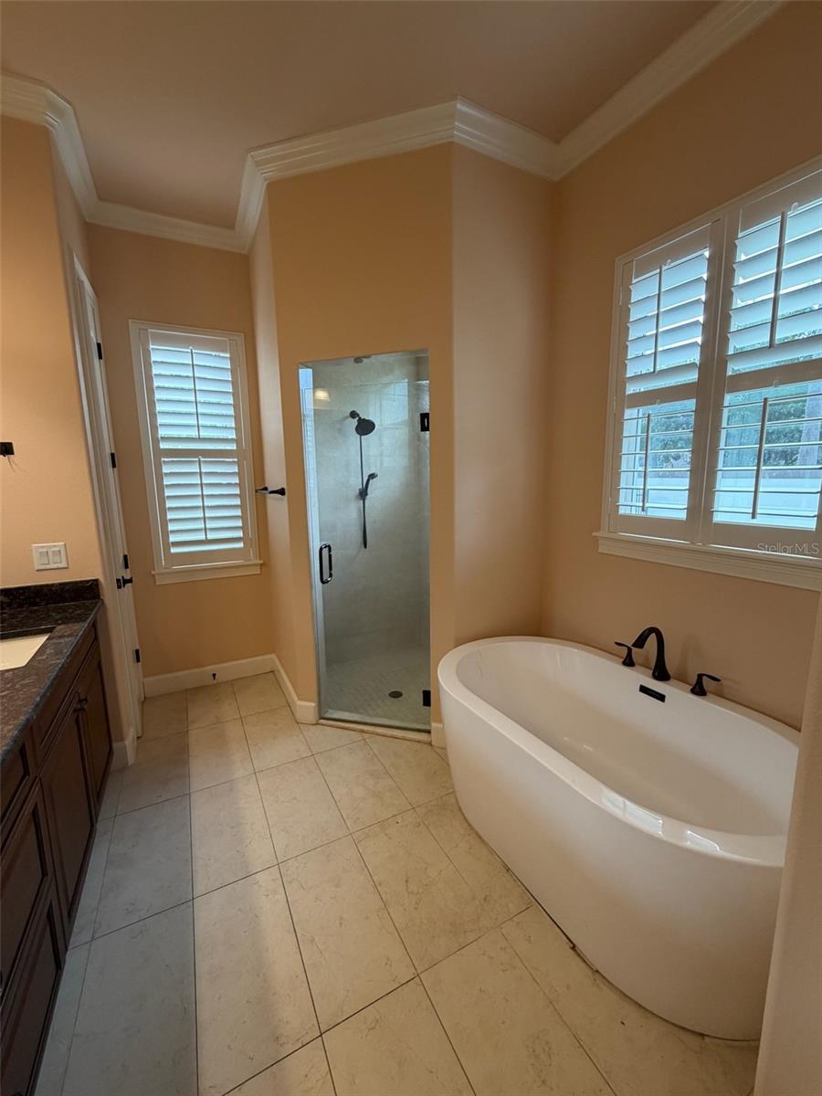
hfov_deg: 85.7
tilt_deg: -8.2
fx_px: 443
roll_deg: +0.4
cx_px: 411
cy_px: 548
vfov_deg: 102.1
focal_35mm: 14
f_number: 2.2
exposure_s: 1/120
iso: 200
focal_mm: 2.22
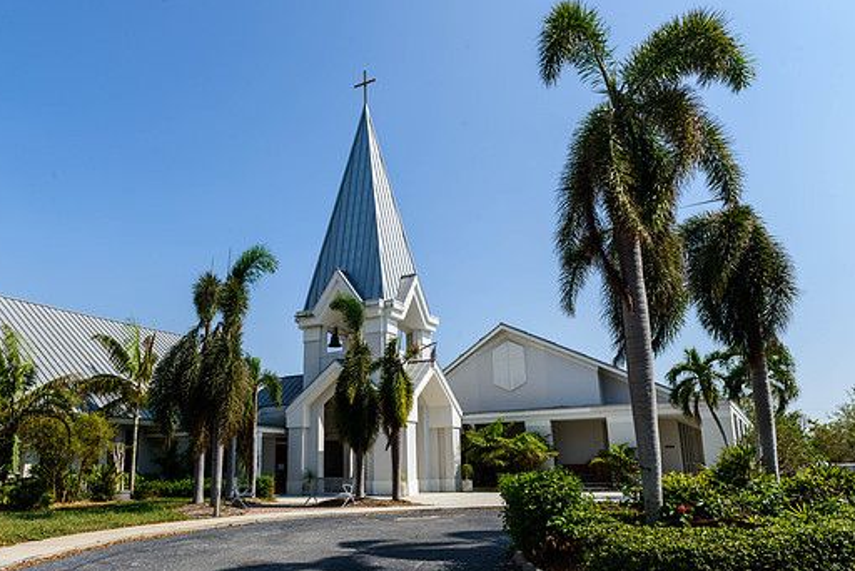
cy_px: 306
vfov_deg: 46.4
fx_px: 665
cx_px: 379
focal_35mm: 28
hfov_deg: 65.2
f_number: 11
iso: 100
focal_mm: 24
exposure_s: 1/200
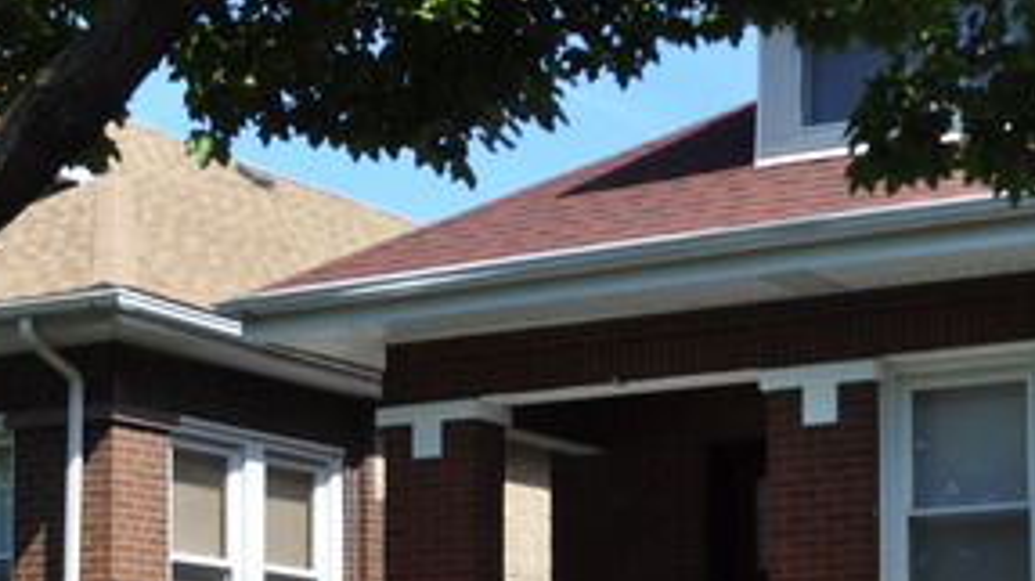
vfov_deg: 14.1
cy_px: 619
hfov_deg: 24.6
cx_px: 930
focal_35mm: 84
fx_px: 2304
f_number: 8
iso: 200
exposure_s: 1/250
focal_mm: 24
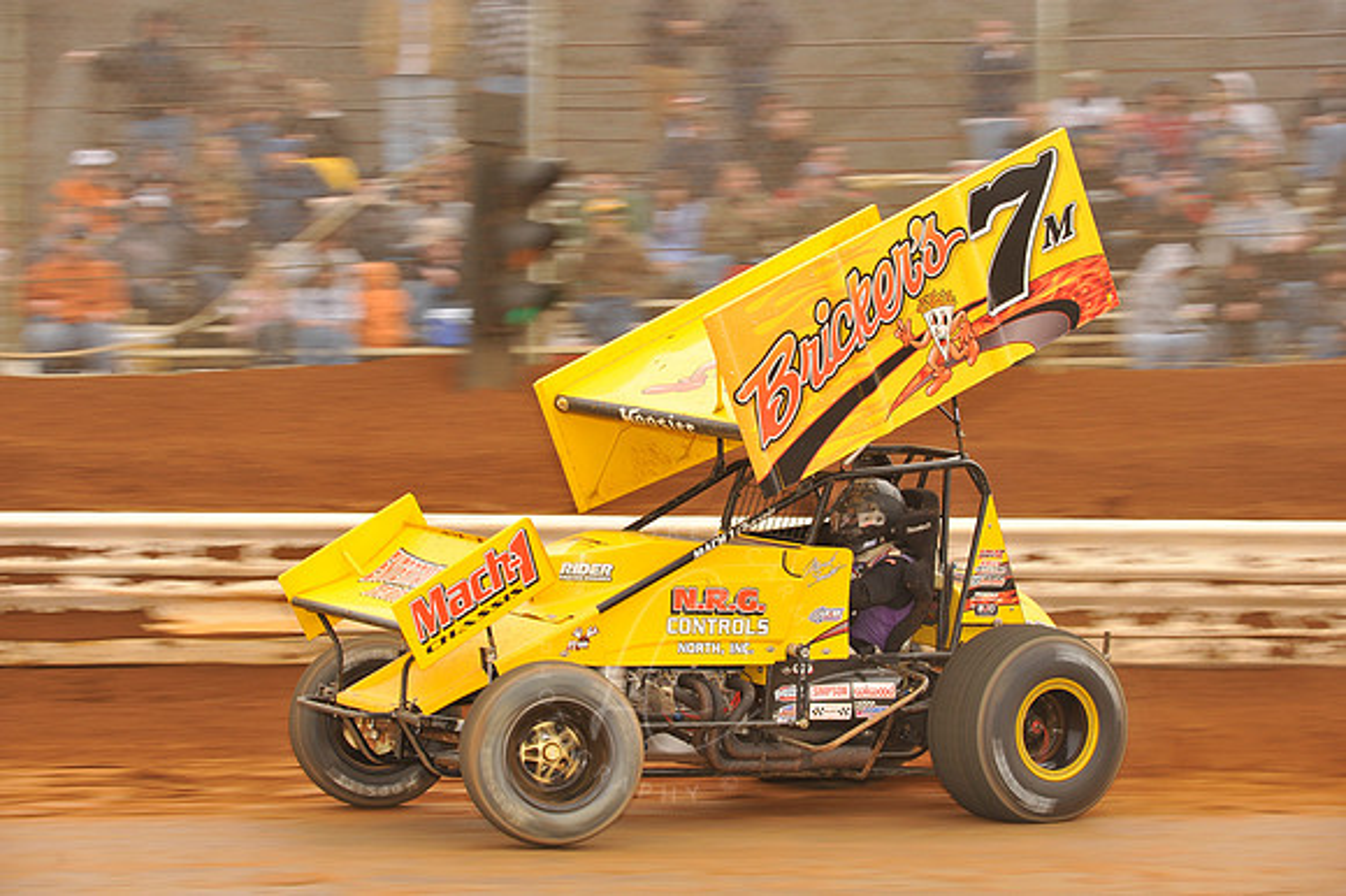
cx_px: 673
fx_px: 4484
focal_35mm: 120
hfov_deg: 17.1
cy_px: 448
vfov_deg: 11.4
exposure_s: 1/250
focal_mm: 120
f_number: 8
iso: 400
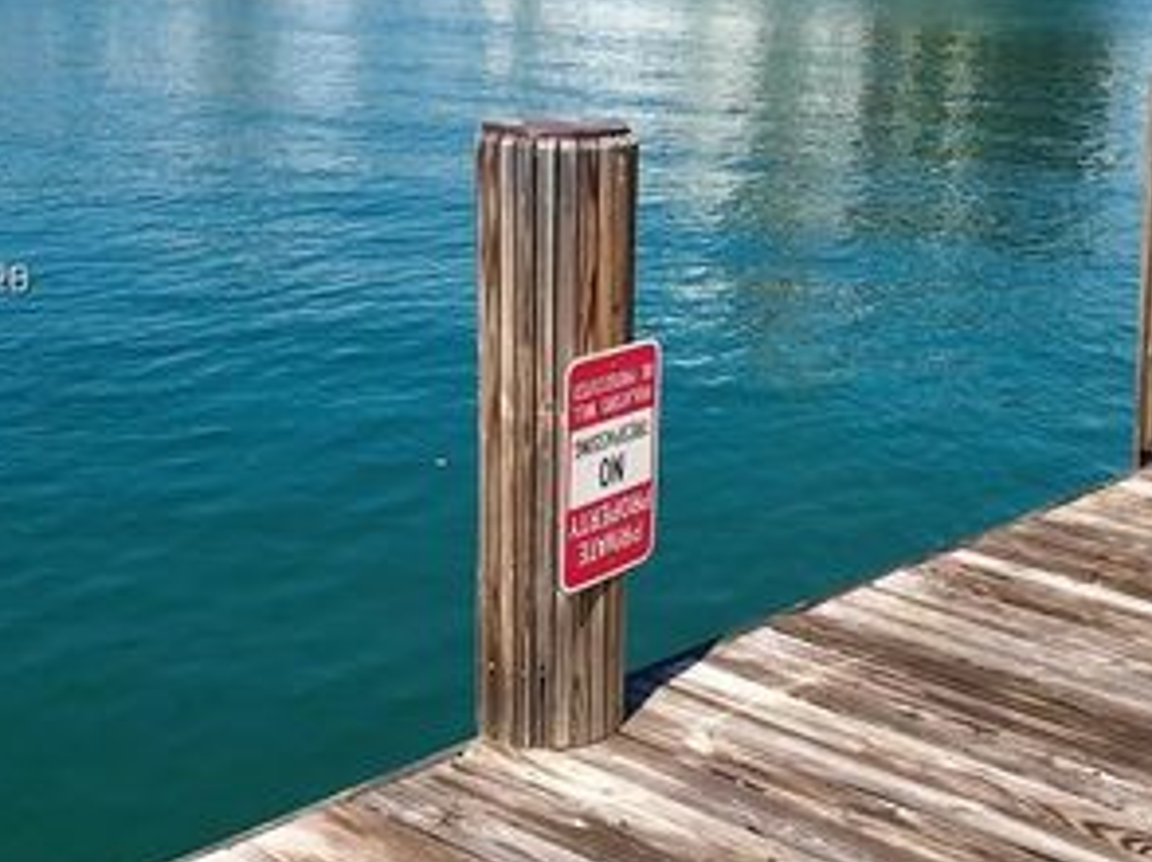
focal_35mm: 61
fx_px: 2028
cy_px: 282
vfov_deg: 23.9
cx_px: 795
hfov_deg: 31.4
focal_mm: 3.99
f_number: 1.8
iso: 20
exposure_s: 1/2315
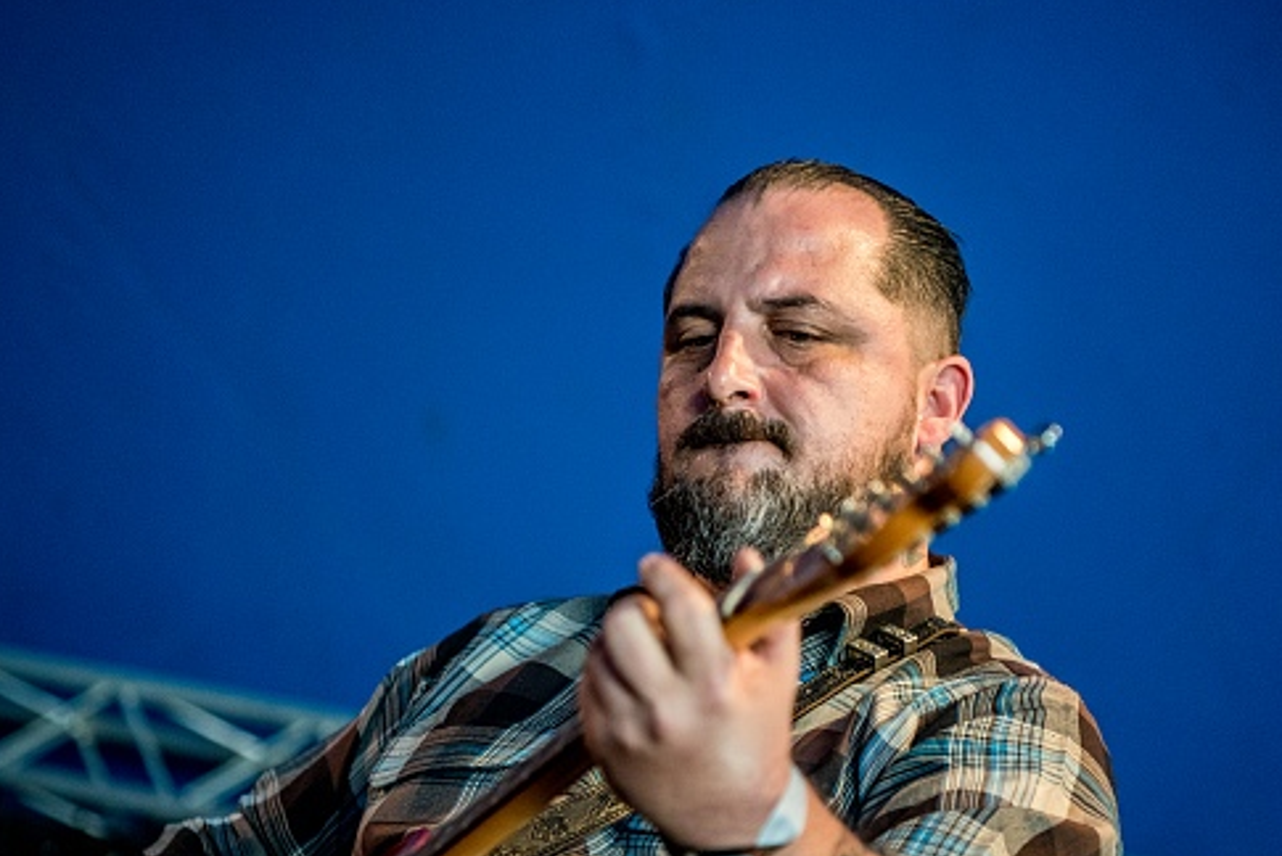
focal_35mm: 104
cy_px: 598
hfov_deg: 19.6
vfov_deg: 13.2
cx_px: 679
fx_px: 3706
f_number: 2.8
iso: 1250
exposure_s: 1/100
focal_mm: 70
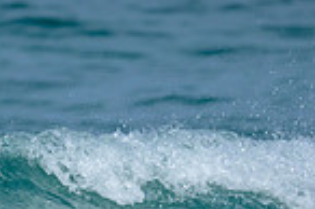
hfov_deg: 0.5
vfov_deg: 0.3
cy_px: 318
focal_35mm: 4361
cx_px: -15
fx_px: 38116
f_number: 6.3
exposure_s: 1/2500
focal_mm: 800
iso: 200
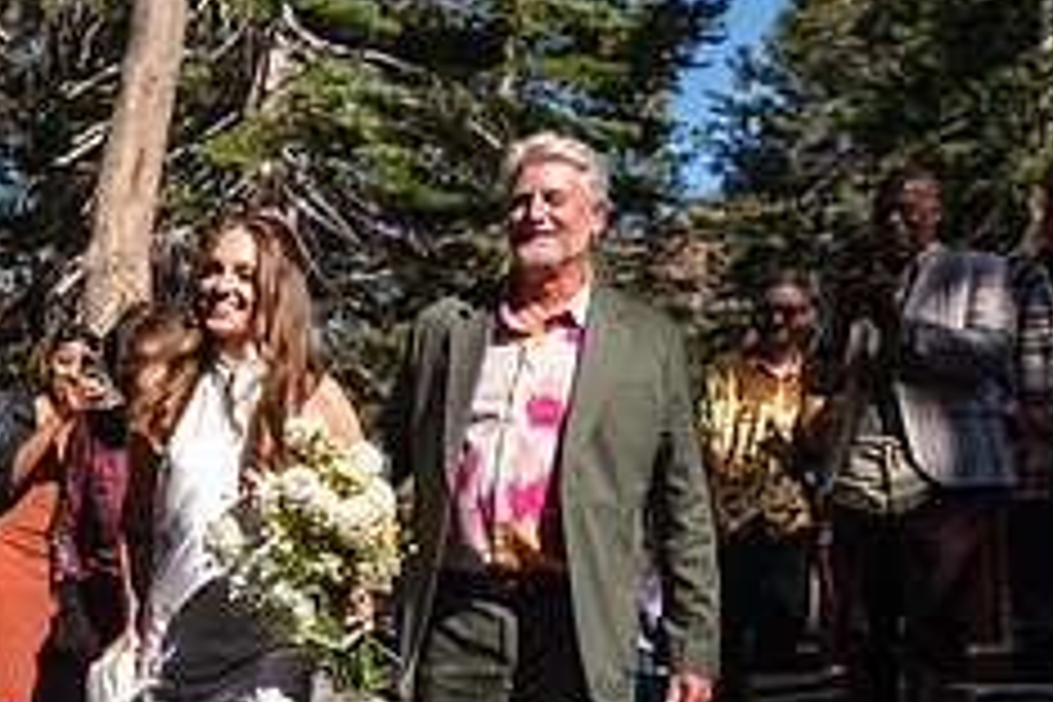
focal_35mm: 67
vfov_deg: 19.9
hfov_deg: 29.0
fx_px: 1960
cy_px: 623
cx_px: 122
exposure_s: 1/5800
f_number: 1.6
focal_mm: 18
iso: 250
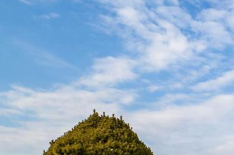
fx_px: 363
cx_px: 380
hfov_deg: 24.4
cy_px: 223
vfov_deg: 20.9
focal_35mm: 56
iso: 100
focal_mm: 10
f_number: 11
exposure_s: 1/200
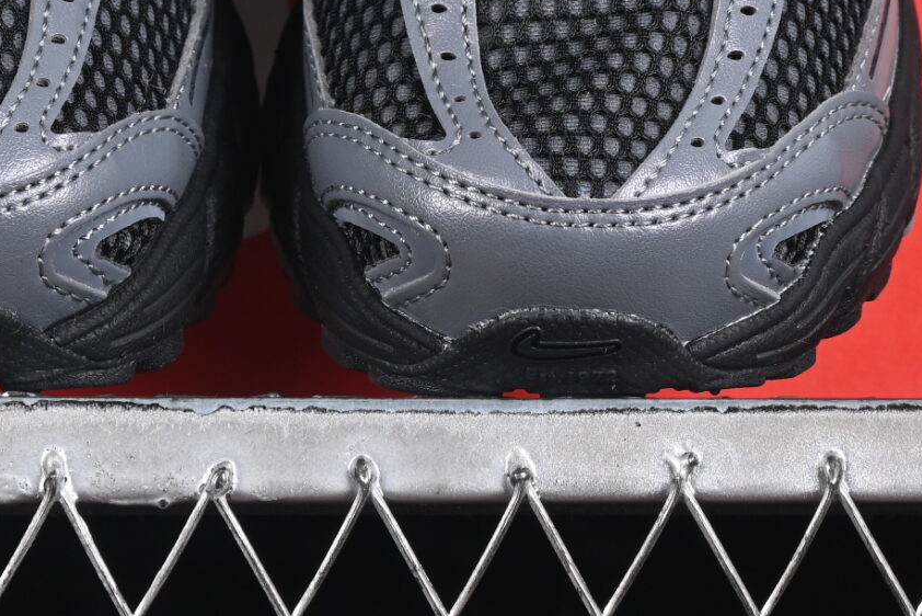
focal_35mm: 228
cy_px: -182
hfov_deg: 9.0
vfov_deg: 6.0
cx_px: 241
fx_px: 5841
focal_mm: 50
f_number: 6.3
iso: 160
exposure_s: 1/60
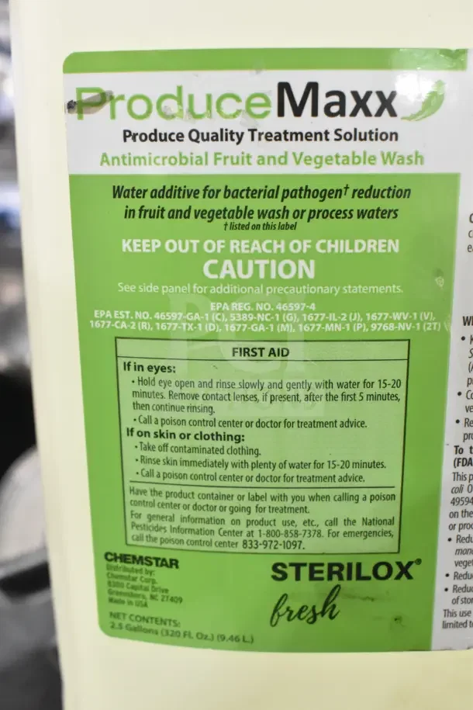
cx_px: 236
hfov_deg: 31.9
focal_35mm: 42
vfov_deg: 46.4
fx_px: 828
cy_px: 355
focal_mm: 28
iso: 6400
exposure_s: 1/160
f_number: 6.3
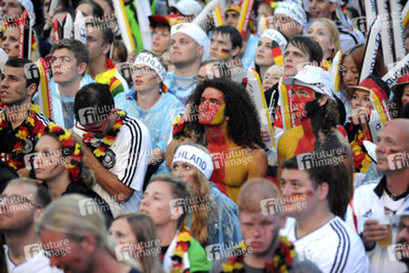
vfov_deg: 8.1
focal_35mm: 170
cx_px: 204
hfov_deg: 12.1
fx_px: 1931
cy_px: 136
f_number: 2.8
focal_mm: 170
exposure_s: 1/320
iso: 1600
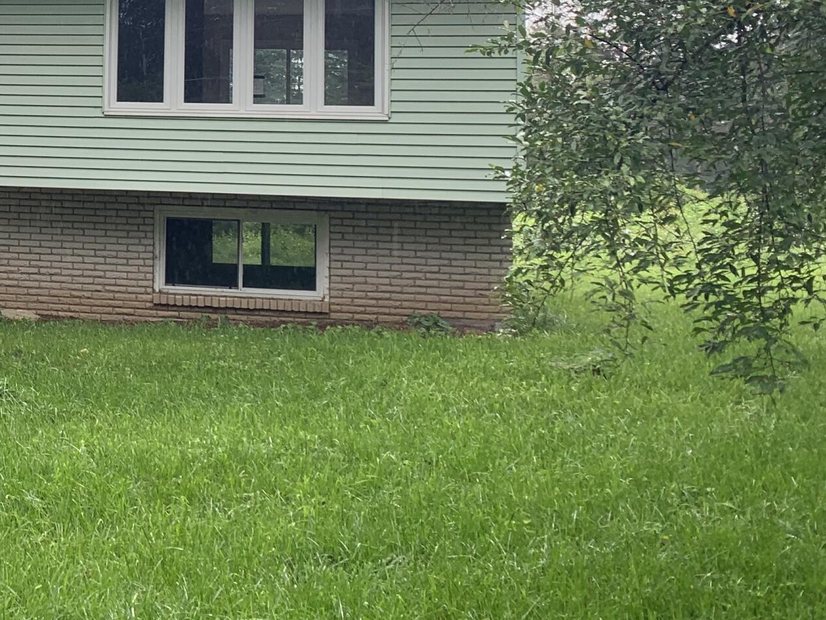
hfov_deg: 27.8
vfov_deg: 23.2
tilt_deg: +5.2
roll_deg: -2.0
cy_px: 94
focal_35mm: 62
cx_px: -135
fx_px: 1480
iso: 25
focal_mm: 4.25
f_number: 1.8
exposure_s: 1/236
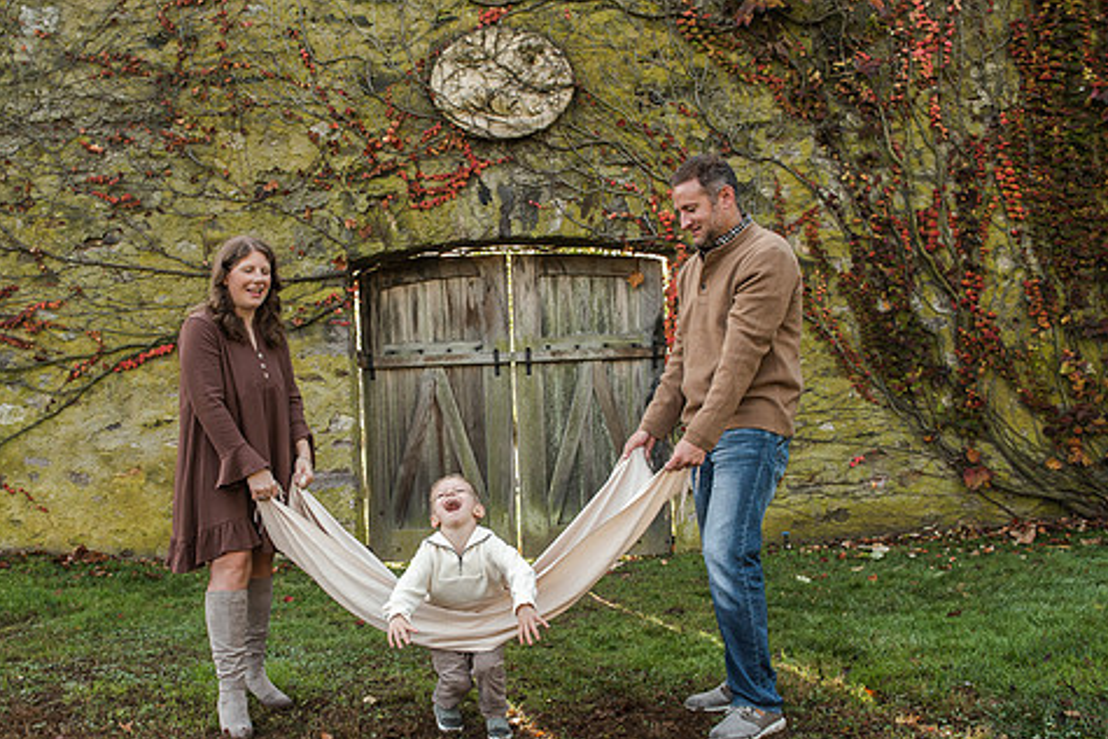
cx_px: 440
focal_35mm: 33
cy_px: 437
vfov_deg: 39.9
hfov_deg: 56.7
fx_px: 1016
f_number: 5.6
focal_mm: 26
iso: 1000
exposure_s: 1/400
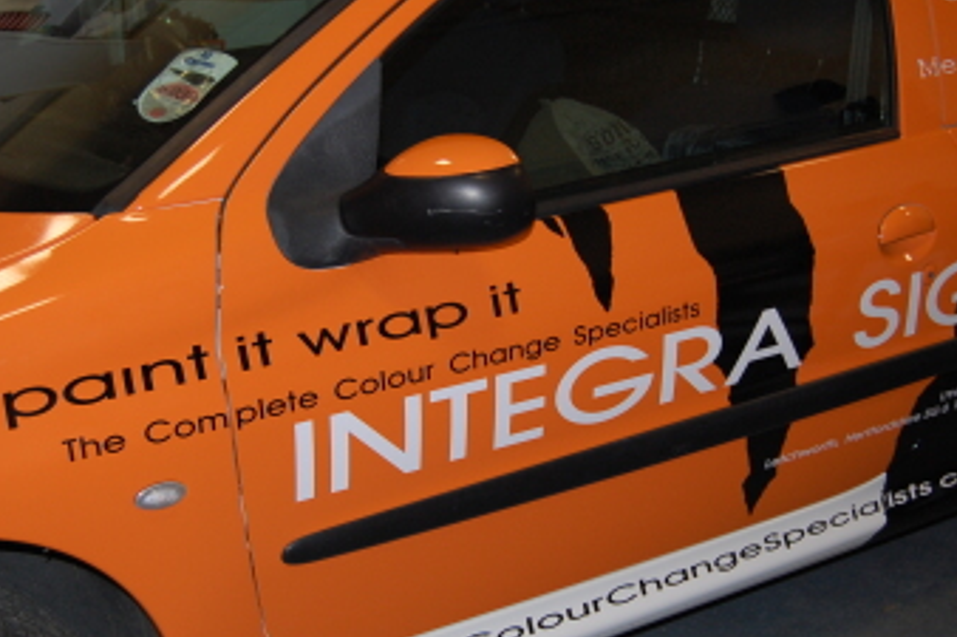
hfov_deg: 33.9
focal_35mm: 59
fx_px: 1568
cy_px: 306
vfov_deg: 23.0
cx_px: 447
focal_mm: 26
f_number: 4
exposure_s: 1/60
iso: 400
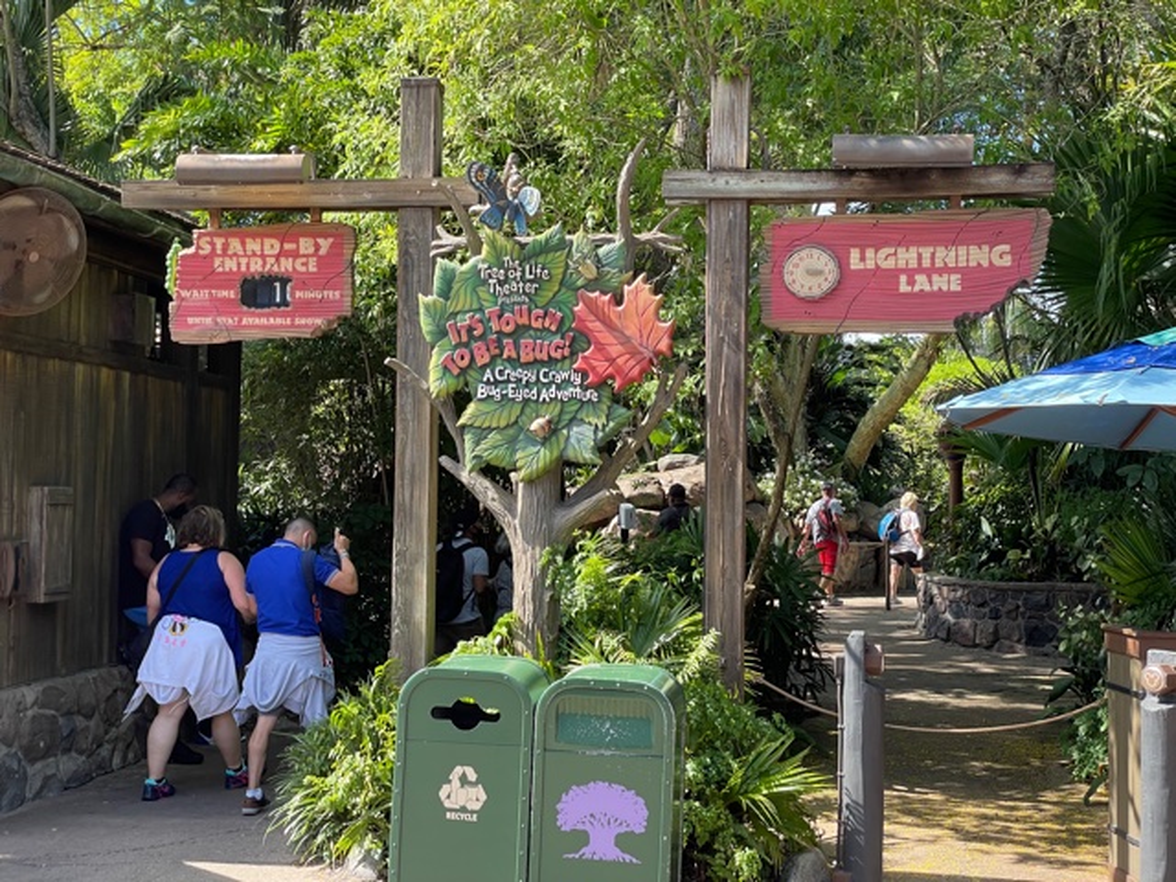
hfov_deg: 36.8
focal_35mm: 52
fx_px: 1767
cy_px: 441
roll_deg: -0.4
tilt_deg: +2.9
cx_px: 588
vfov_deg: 28.0
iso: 25
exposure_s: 1/226
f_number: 2
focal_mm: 6
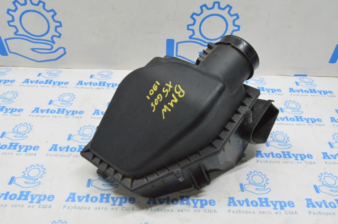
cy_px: 112
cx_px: 169
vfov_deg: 39.9
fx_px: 310
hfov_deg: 57.3
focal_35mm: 33
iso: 6400
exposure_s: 1/20
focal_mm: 22
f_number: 20
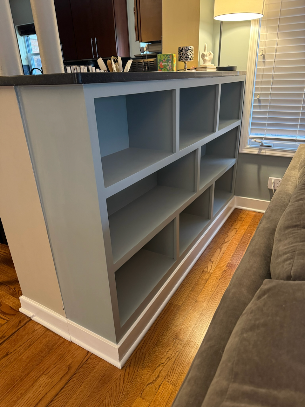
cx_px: 152
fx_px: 282
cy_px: 204
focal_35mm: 24
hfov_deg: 56.8
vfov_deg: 71.6
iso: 640
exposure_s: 1/40
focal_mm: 6.76
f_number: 1.78
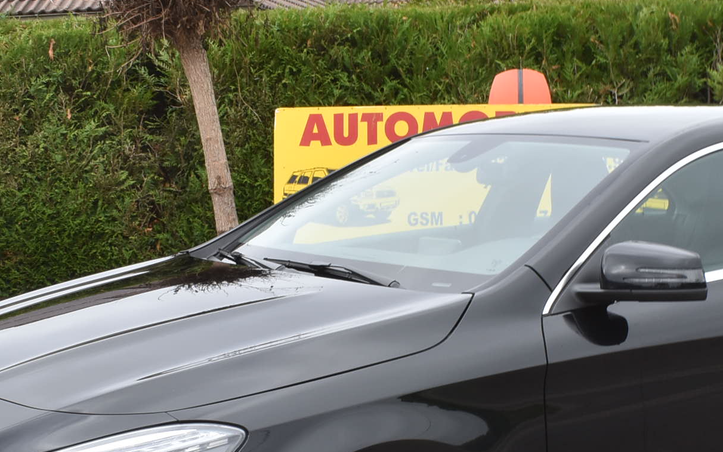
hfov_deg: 30.1
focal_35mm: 68
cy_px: 379
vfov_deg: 18.9
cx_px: 434
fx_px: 1340
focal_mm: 18
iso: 200
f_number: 20
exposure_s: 1/30
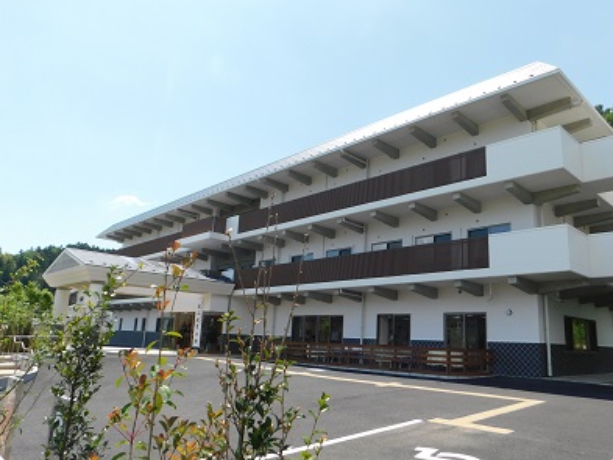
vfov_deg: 51.4
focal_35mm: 27
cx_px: 347
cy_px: 231
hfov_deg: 65.0
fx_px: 478
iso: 125
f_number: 3
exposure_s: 1/1250
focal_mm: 4
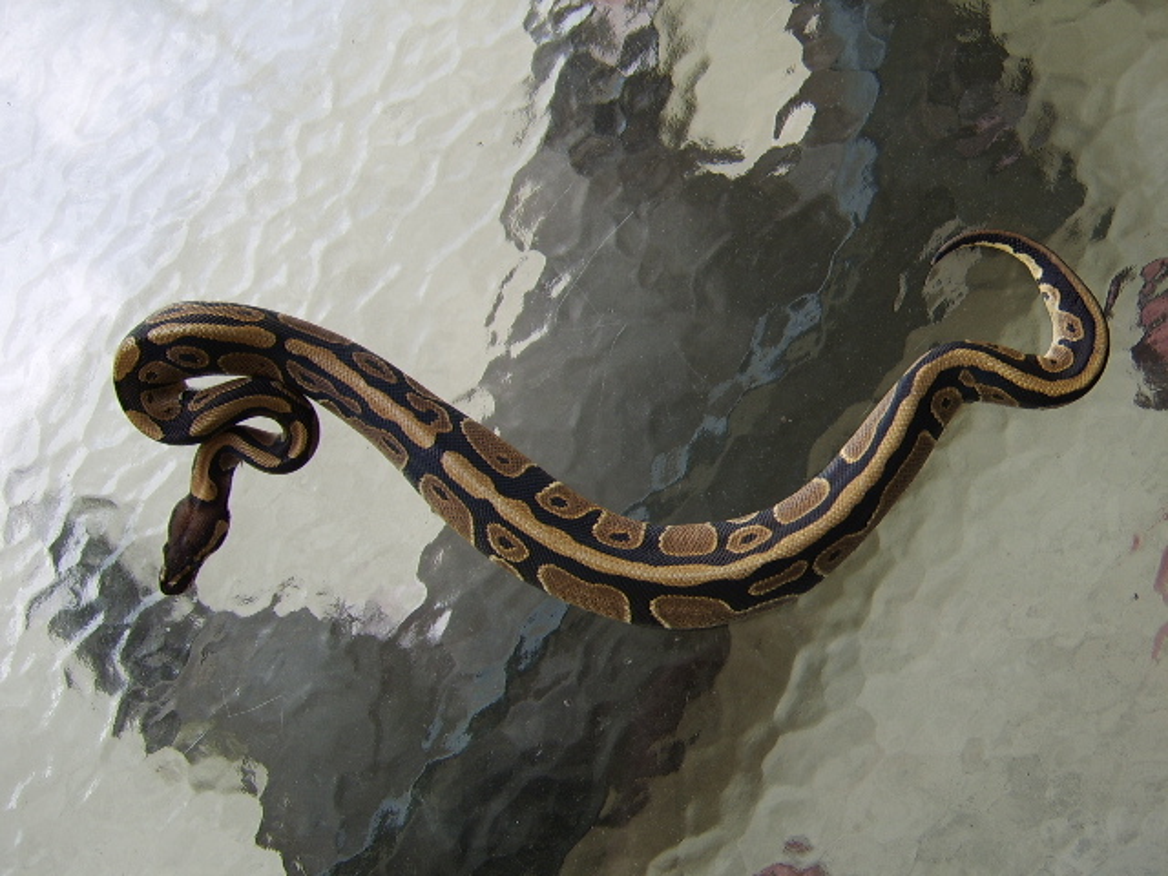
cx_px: 584
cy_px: 438
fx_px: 1282
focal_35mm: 38
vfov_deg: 37.7
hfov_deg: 49.0
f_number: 2.7
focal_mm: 9.86
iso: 71
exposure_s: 1/92
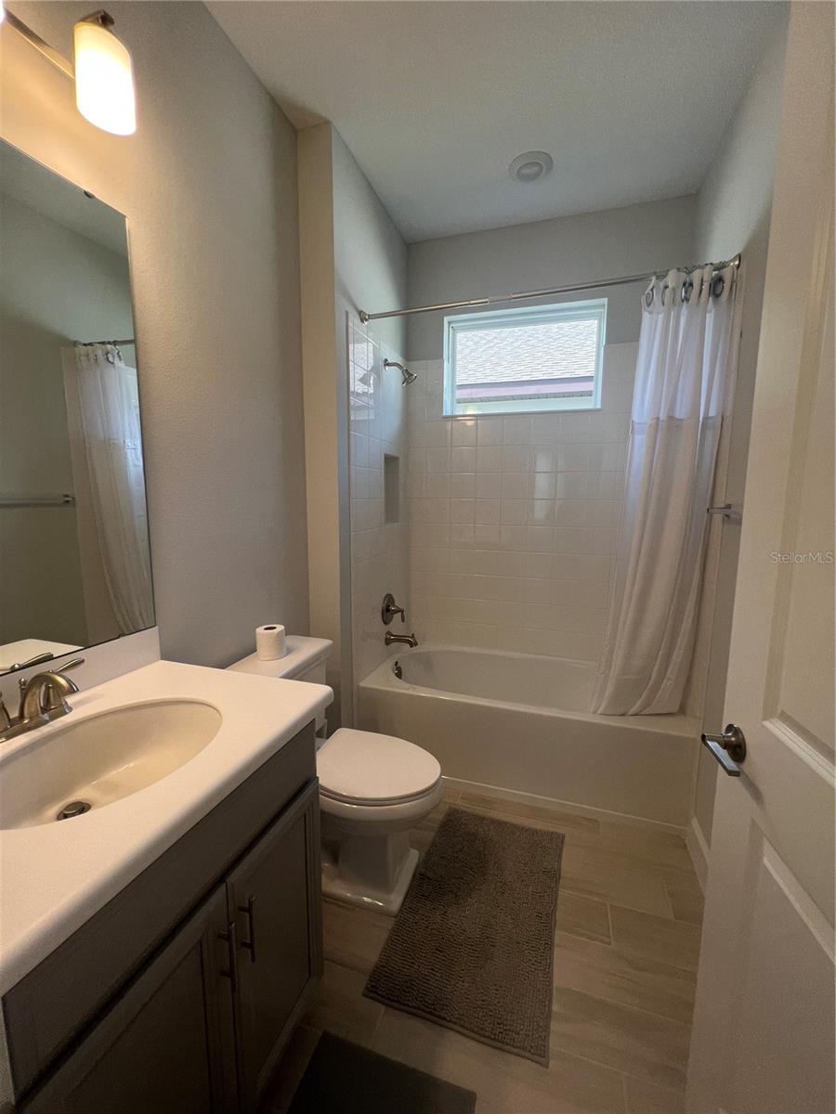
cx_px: 418
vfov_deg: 106.2
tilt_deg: -6.8
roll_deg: -0.1
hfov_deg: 89.9
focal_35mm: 13
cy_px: 557
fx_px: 419
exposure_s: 1/120
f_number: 1.8
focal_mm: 1.57
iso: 80
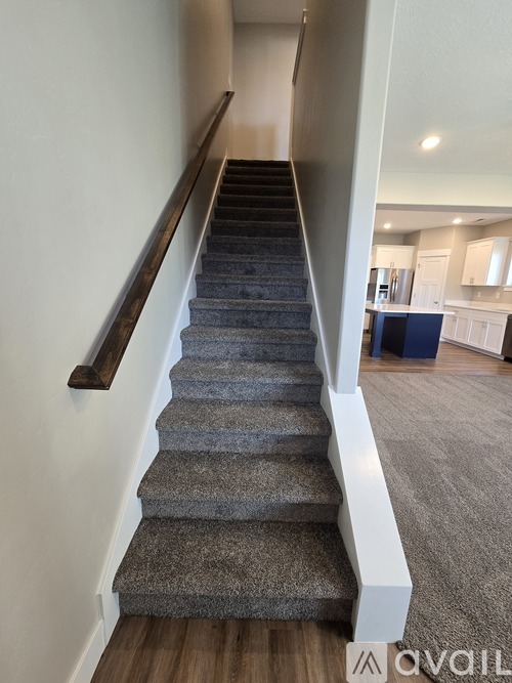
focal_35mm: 13
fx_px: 256
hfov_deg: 89.9
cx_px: 256
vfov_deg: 106.2
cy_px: 342
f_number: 2.2
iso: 200
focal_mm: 2.2
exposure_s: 1/60
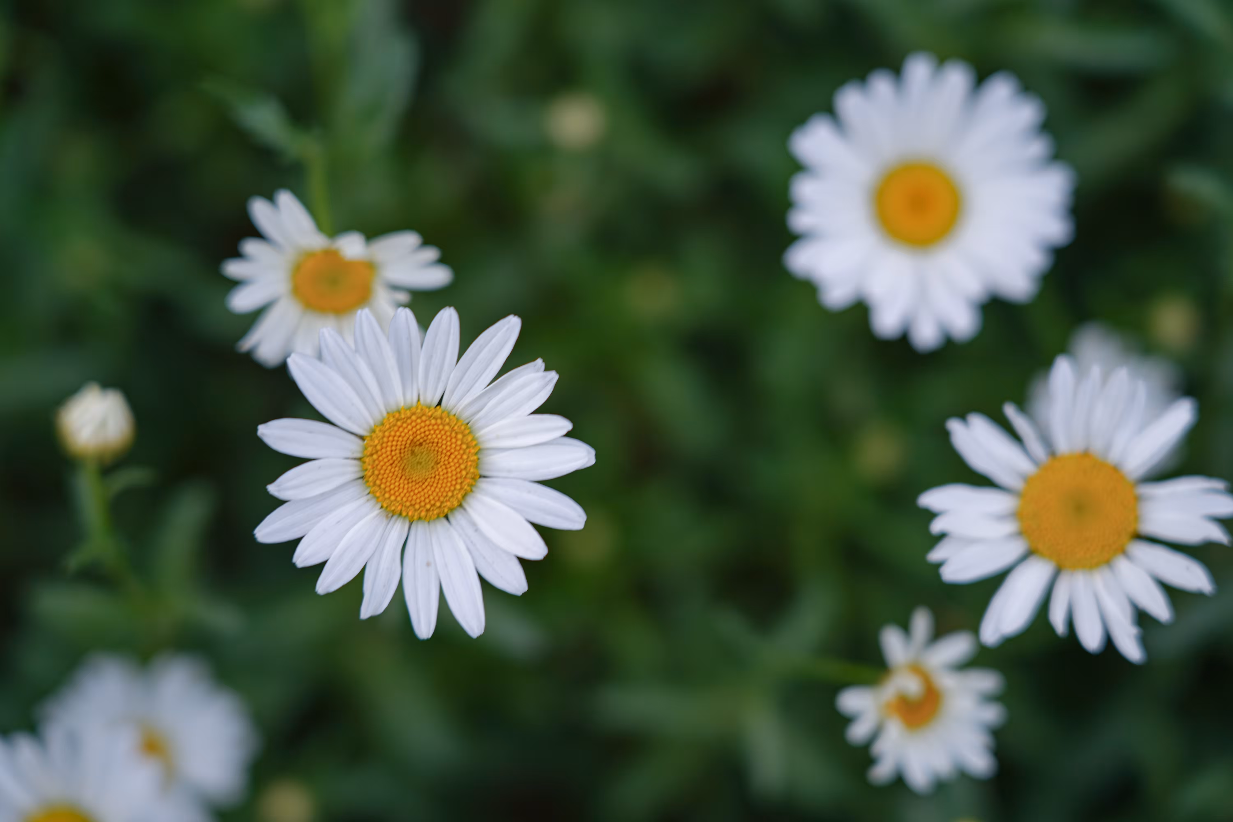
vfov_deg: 15.5
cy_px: 411
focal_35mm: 88
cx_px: 616
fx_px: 3014
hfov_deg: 23.1
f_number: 4
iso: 80
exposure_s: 1/100
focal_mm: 88
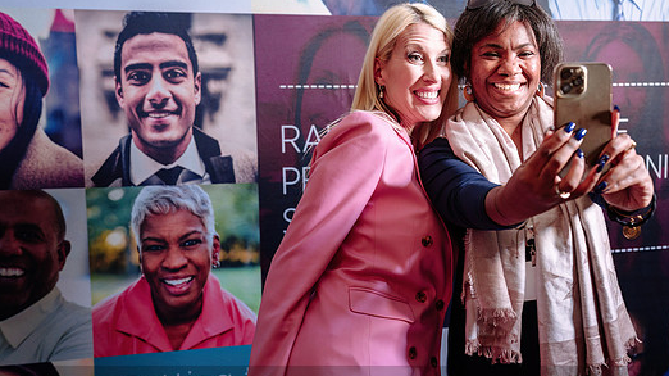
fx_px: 798
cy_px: 212
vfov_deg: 26.5
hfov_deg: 45.4
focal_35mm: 45
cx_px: 385
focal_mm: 35
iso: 1000
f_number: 3.5
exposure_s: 1/100
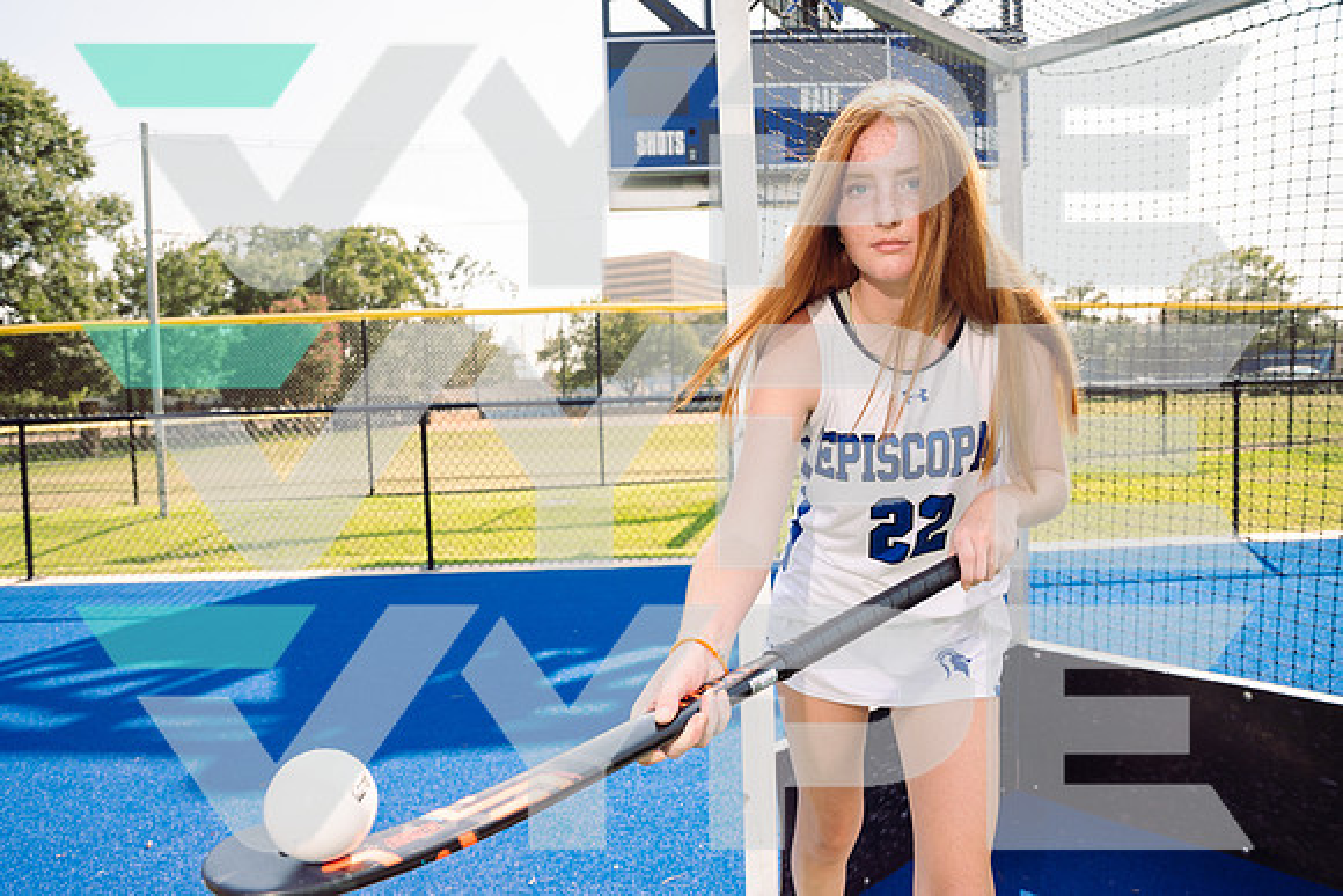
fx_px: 896
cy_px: 448
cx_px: 672
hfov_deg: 73.7
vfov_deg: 53.2
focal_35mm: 24
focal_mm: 24
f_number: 5
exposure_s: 1/250
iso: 100
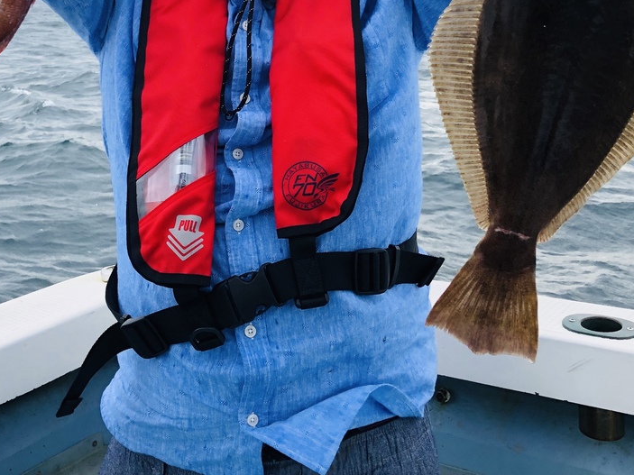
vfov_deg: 28.0
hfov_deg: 37.4
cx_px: 266
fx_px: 934
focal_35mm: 51
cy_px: 100
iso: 20
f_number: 1.8
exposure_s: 1/695
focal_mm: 3.99
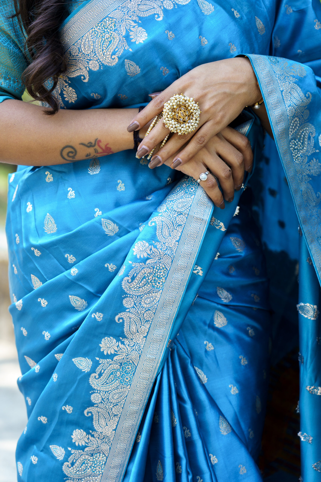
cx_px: 160
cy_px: 241
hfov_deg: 15.4
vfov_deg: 22.9
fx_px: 1190
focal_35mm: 89
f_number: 4
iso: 640
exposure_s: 1/500
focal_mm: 89
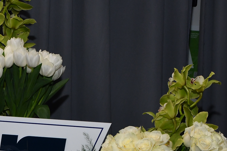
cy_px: 133
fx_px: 1053
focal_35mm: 167
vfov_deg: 8.2
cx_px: 26
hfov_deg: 12.2
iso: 800
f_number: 8
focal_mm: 40
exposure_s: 1/125
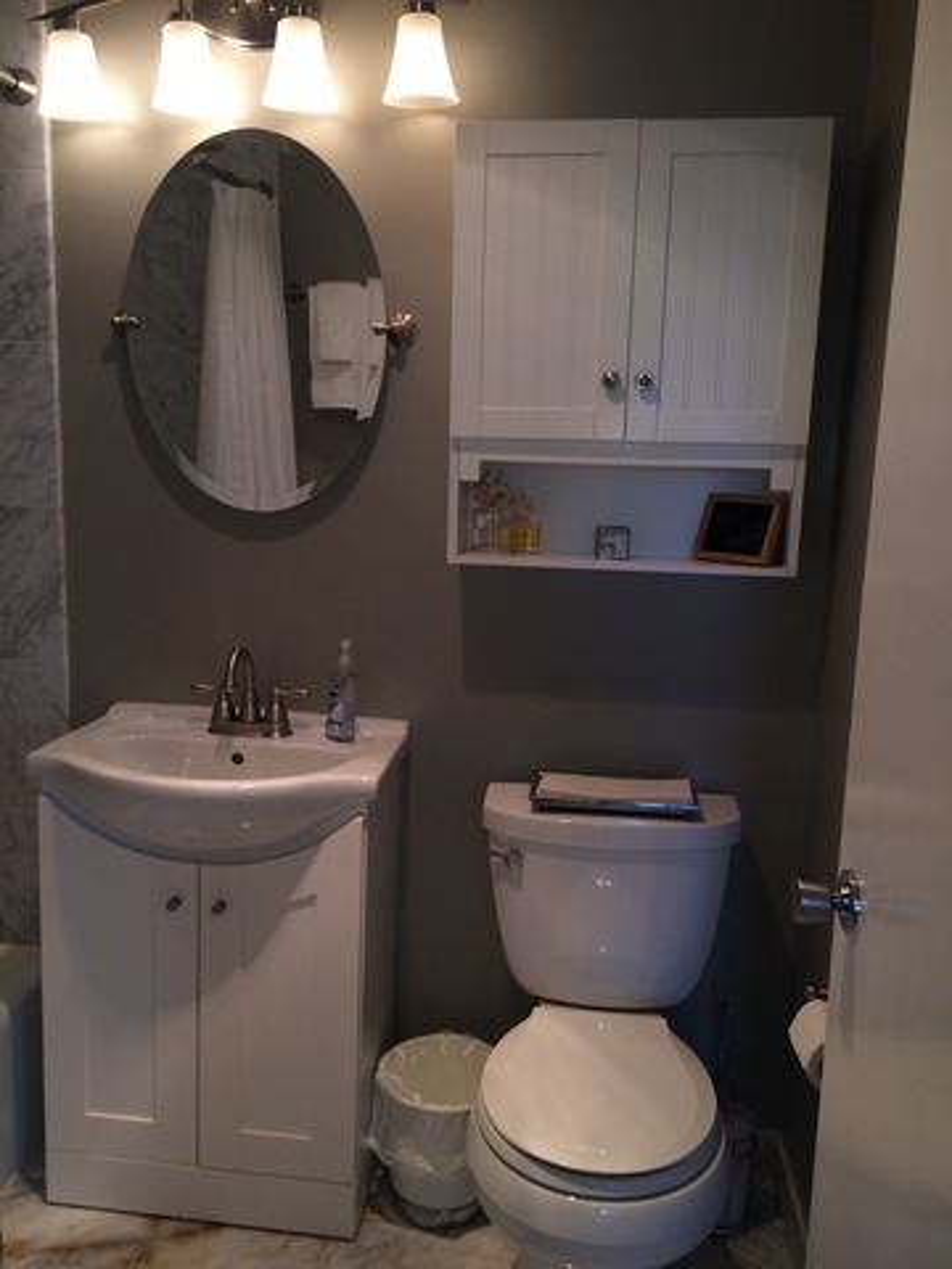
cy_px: 634
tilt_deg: -12.7
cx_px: 476
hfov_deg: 48.2
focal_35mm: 29
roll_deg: -0.2
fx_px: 1063
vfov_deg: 61.7
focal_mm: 4.15
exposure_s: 1/56
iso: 32
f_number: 2.2
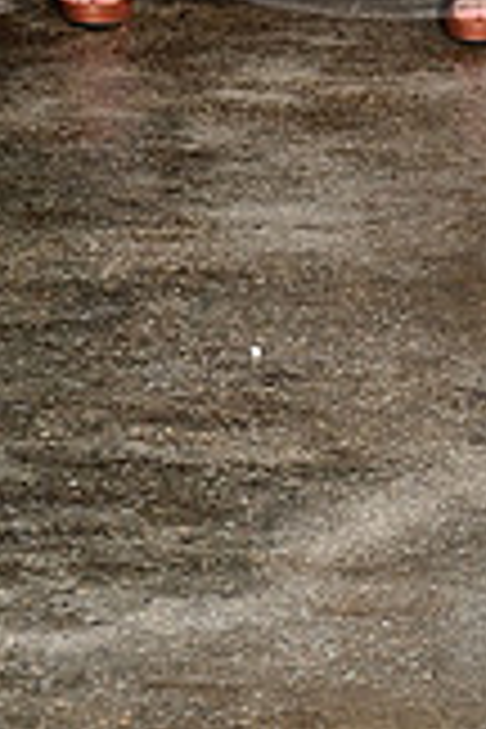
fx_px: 5082
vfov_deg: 7.9
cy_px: -572
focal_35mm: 251
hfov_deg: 5.5
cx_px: 396
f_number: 6.3
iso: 1000
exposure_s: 1/125
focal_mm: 70
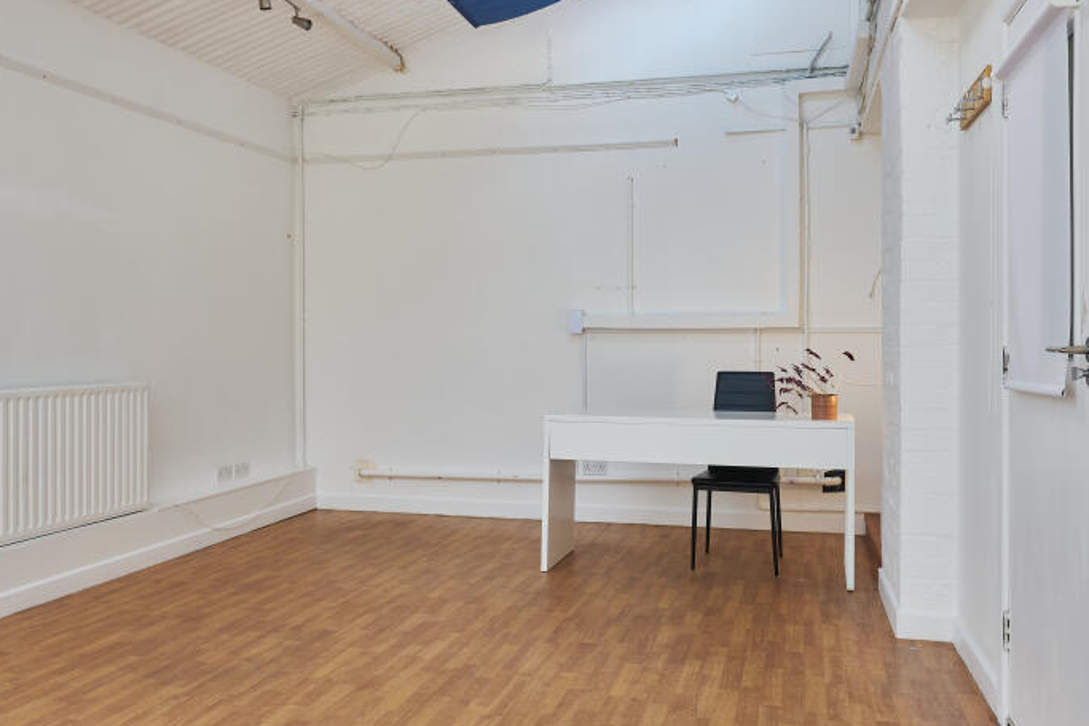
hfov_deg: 61.9
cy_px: 344
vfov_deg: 43.6
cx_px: 579
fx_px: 907
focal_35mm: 30
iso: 100
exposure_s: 1/5
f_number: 8
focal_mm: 20
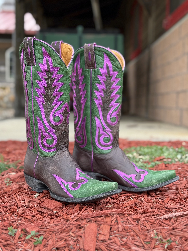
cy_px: 126
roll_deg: -1.2
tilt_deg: -3.2
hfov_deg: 29.7
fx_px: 355
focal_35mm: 49
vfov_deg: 38.9
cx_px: 93
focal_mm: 6.76
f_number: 1.78
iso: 80
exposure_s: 1/493
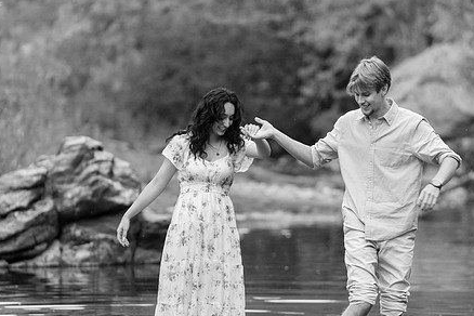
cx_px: 307
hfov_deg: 7.8
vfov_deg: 5.2
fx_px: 3489
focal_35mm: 265
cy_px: 163
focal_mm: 200
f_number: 3.5
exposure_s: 1/200
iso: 1600
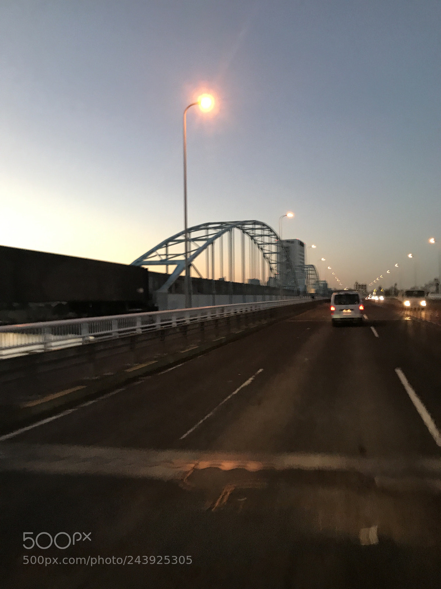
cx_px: 220
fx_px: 476
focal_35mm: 28
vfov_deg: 63.4
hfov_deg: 49.7
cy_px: 294
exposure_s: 1/17
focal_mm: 3.99
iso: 80
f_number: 1.8
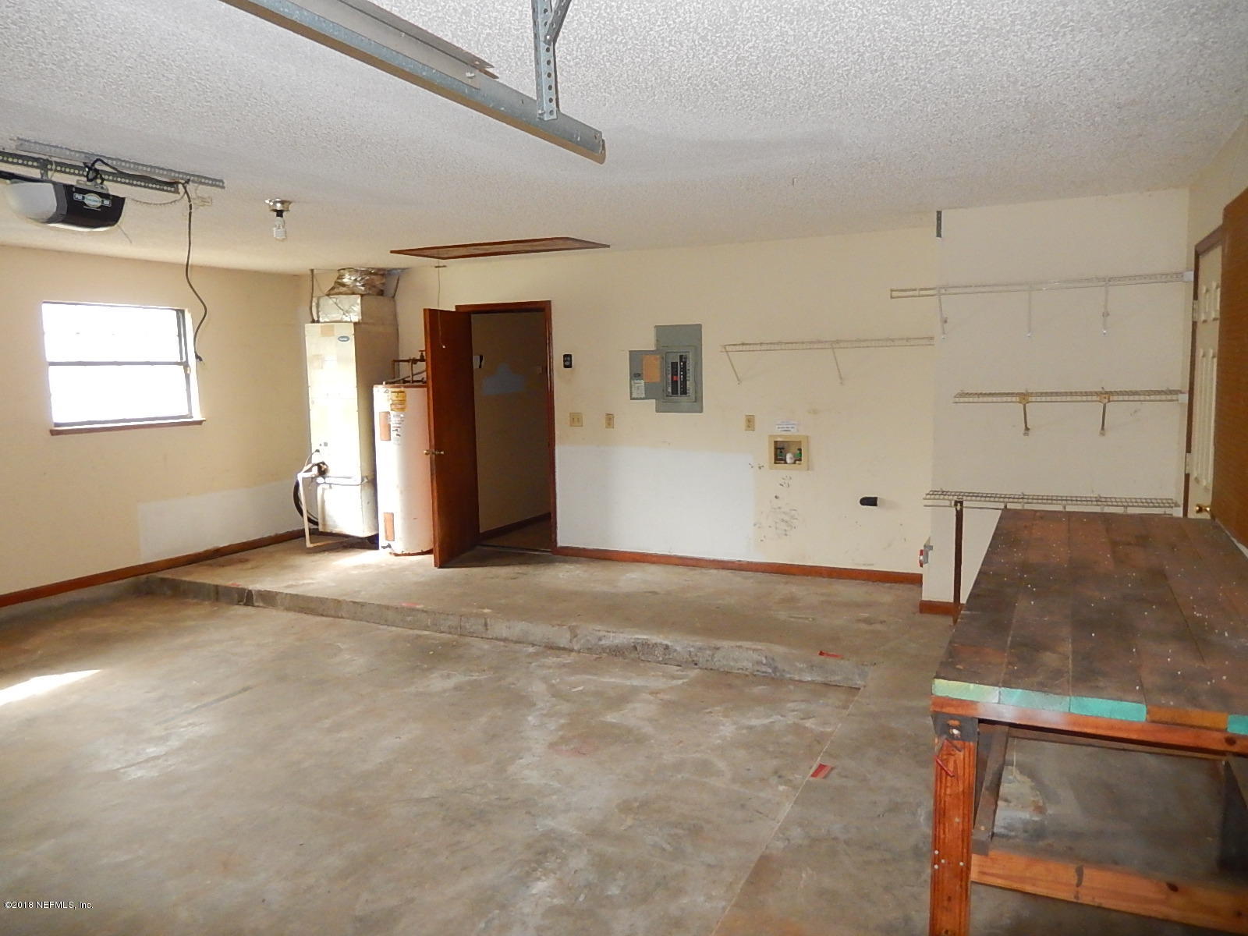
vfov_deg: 54.9
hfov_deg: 69.4
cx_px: 624
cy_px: 468
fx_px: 901
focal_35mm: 25
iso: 450
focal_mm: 4.5
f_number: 3.4
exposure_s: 1/30
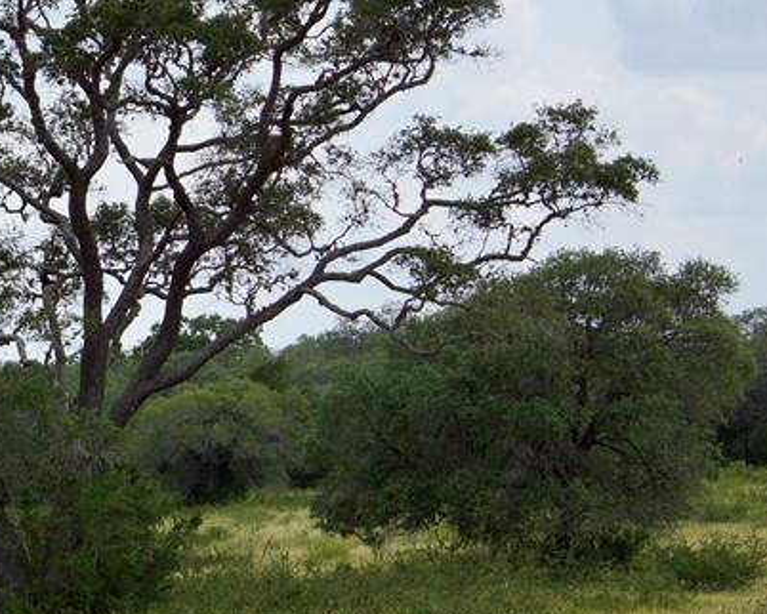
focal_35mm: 190
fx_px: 4315
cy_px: 200
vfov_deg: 8.1
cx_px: 61
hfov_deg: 10.1
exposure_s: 1/320
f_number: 9
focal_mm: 50
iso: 100
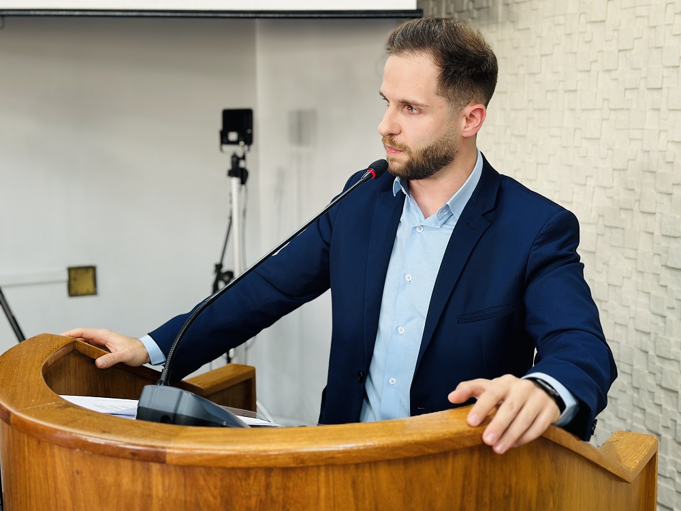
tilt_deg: -7.6
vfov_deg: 30.3
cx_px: 340
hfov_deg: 39.7
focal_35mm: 48
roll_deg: +0.5
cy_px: 256
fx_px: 944
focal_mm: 6.86
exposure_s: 1/60
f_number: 1.78
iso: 200
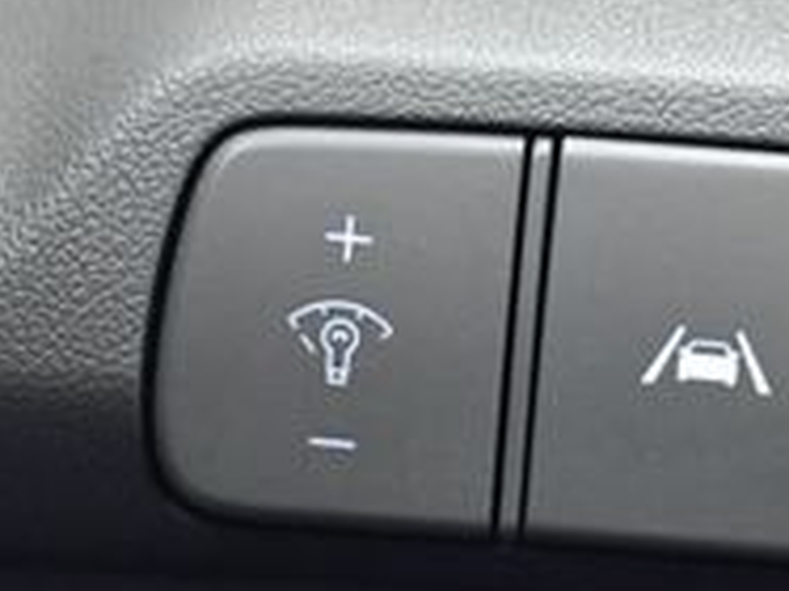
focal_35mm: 168
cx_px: 662
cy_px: 325
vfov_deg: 8.8
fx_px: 3827
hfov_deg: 11.7
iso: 3200
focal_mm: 34
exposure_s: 1/60
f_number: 4.5
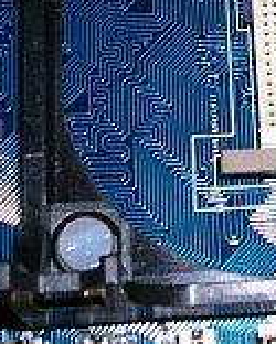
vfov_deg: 14.4
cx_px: 364
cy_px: -22
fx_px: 1336
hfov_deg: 11.5
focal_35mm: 131
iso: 50
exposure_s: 1/60.1
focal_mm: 7.1
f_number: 6.1
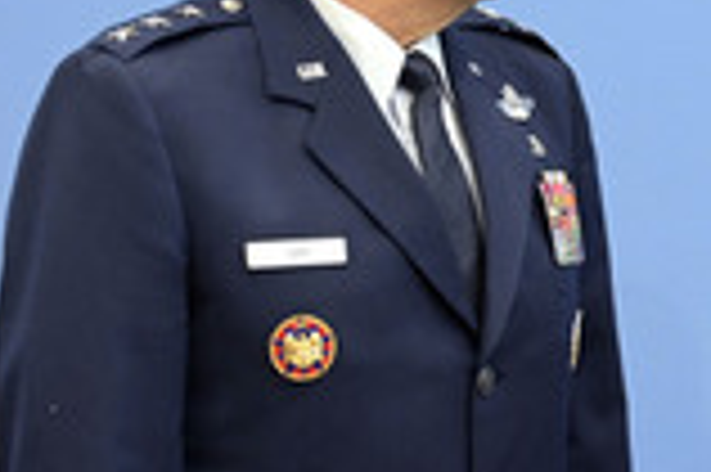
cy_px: 247
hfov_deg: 12.9
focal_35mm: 157
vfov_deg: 8.7
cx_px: 772
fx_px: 3097
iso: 5000
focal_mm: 55
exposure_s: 1/400
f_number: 5.6
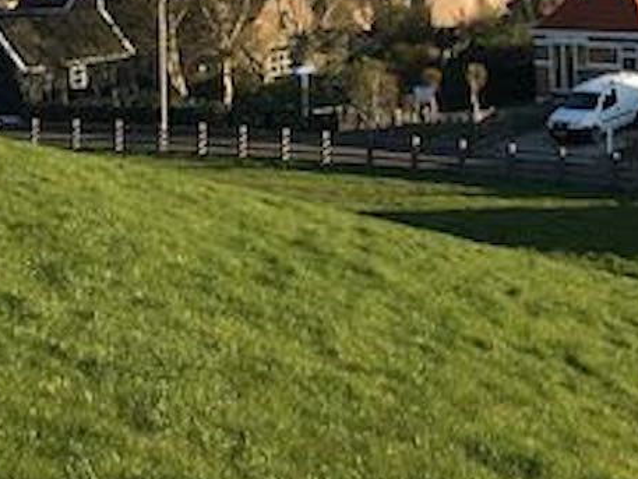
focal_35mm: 90
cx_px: 639
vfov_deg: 15.2
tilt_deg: +5.1
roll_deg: +2.8
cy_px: -240
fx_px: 1659
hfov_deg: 21.0
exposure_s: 1/916
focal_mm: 4.15
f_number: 2.2
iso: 25
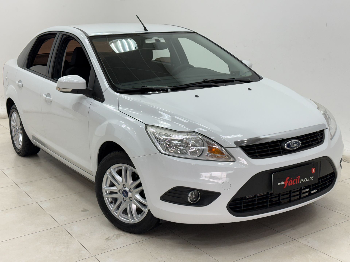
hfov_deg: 39.7
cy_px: 131
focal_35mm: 48
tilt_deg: -12.4
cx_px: 175
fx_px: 485
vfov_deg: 30.3
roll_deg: +2.0
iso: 80
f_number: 1.78
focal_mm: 6.76
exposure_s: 1/120
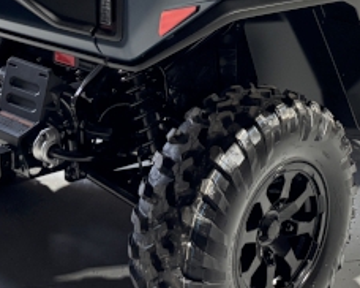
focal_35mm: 89
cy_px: -28
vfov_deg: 16.7
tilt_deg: -12.2
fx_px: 947
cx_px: 279
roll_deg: -2.3
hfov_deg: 21.3
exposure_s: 1/60
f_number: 1.6
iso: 500
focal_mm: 5.96
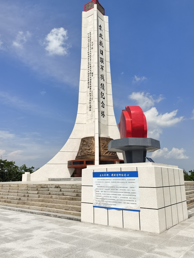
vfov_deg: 65.3
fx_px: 202
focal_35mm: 27
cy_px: 129
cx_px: 97
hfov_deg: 51.4
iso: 50
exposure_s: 1/4975
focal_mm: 6.35
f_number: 2
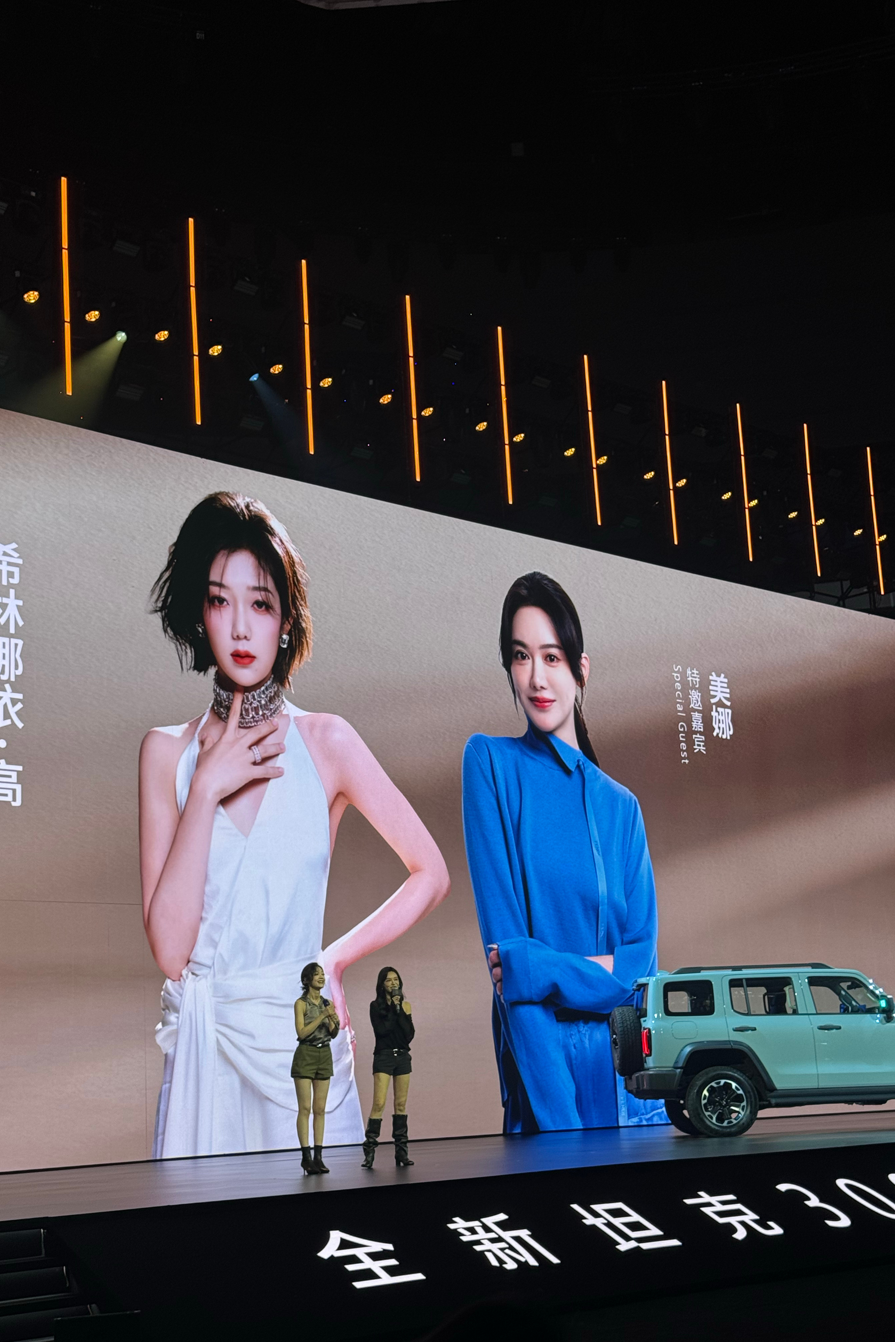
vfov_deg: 39.6
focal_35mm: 50
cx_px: 419
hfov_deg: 27.0
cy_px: 671
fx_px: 1864
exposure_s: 1/97
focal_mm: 6.86
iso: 64
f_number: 1.78
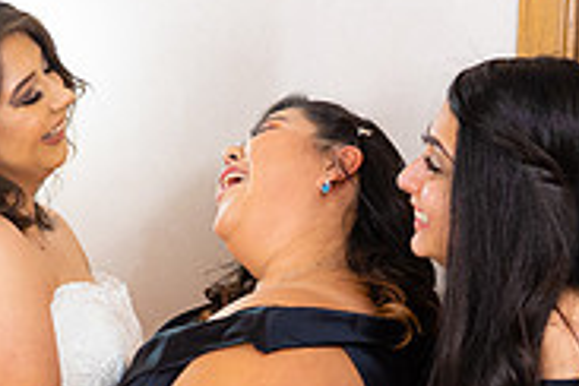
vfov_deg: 16.3
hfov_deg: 24.6
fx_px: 1303
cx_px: 95
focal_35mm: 81
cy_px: 428
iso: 500
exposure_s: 1/125
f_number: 2
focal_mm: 24
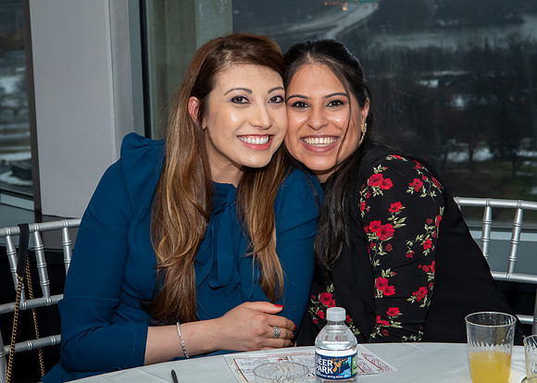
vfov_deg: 15.6
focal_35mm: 92
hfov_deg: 21.7
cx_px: 246
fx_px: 1398
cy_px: 180
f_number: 8
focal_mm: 48
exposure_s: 1/250
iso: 640
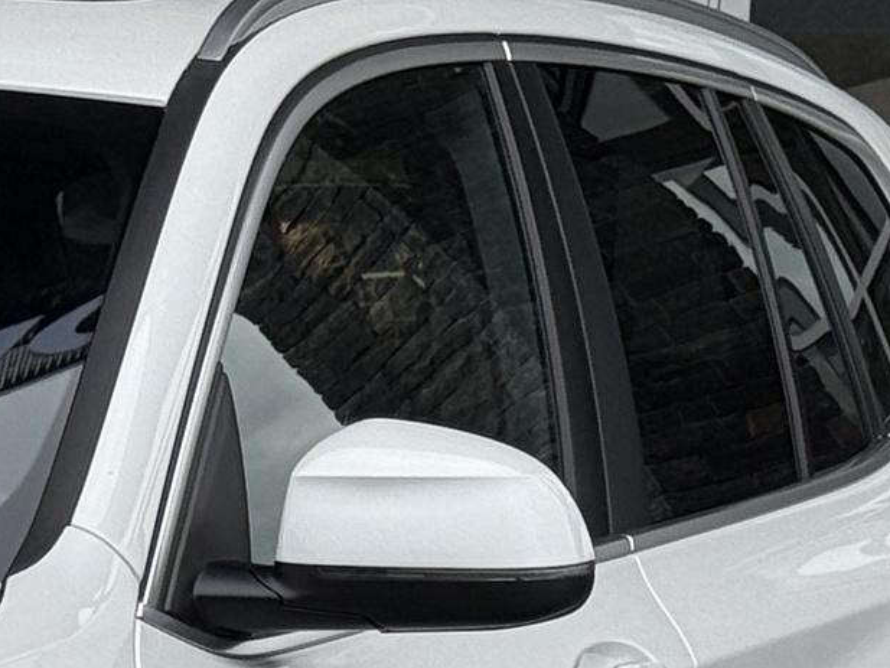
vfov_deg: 6.6
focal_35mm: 224
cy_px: 912
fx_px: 5760
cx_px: -754
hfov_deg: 8.5
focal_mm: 6.76
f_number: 1.78
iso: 64
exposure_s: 1/1055
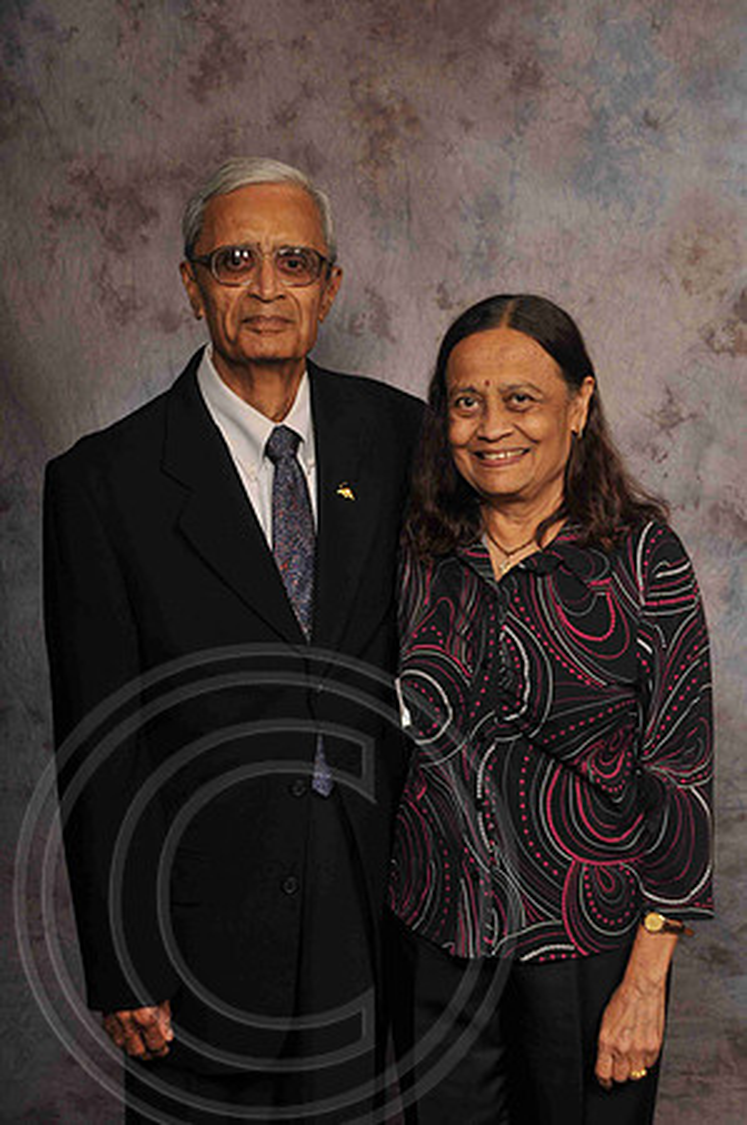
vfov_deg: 30.5
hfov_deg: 20.6
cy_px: 562
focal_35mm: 66
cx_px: 374
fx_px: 2059
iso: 200
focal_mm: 44
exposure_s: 1/200
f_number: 5.6
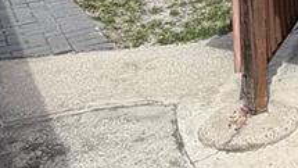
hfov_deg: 22.3
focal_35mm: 85
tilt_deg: -8.0
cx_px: 391
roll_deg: +1.7
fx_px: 672
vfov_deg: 13.4
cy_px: -83
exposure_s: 1/770
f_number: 2.2
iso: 25
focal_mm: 2.22
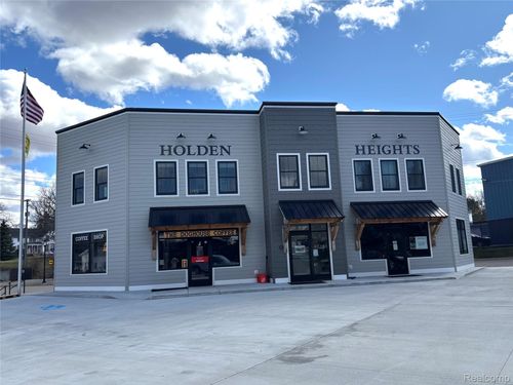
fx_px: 385
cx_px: 256
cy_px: 192
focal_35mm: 26
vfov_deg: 53.1
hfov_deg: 67.3
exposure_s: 1/4425
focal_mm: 5.96
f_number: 1.6
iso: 50
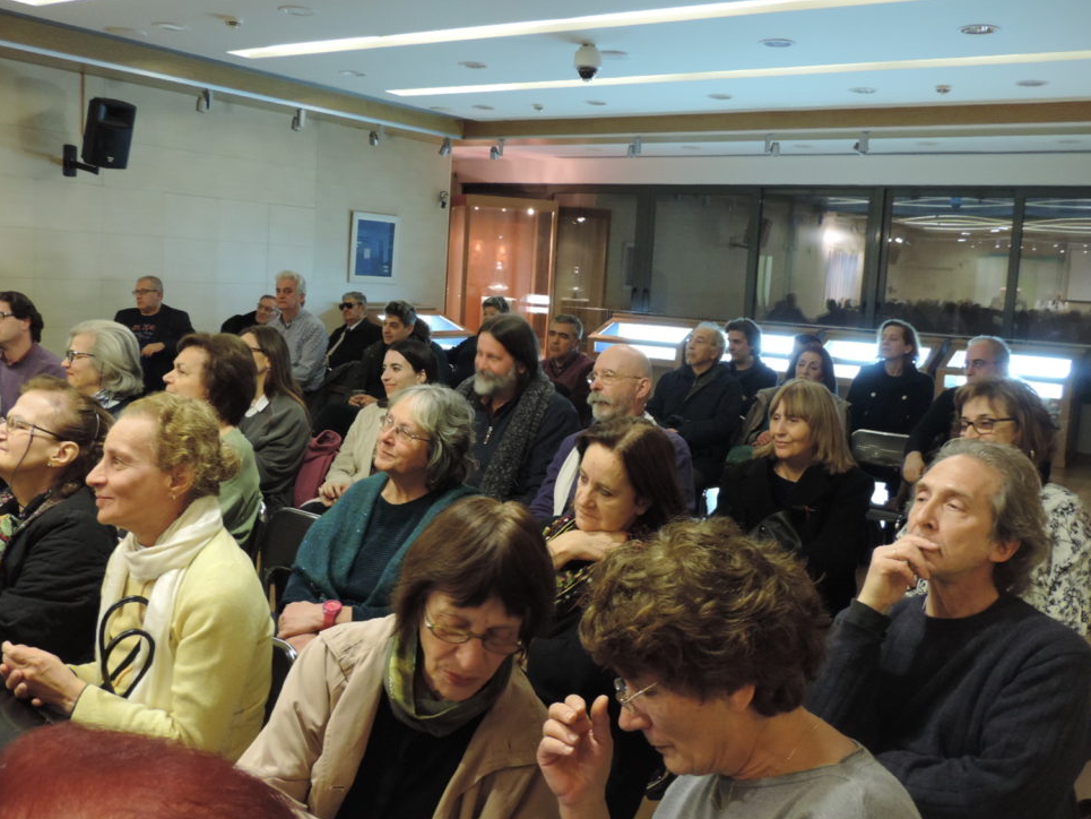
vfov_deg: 40.7
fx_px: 1103
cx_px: 521
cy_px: 387
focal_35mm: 35
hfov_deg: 52.6
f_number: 3.2
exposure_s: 1/13
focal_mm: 5.8
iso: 560
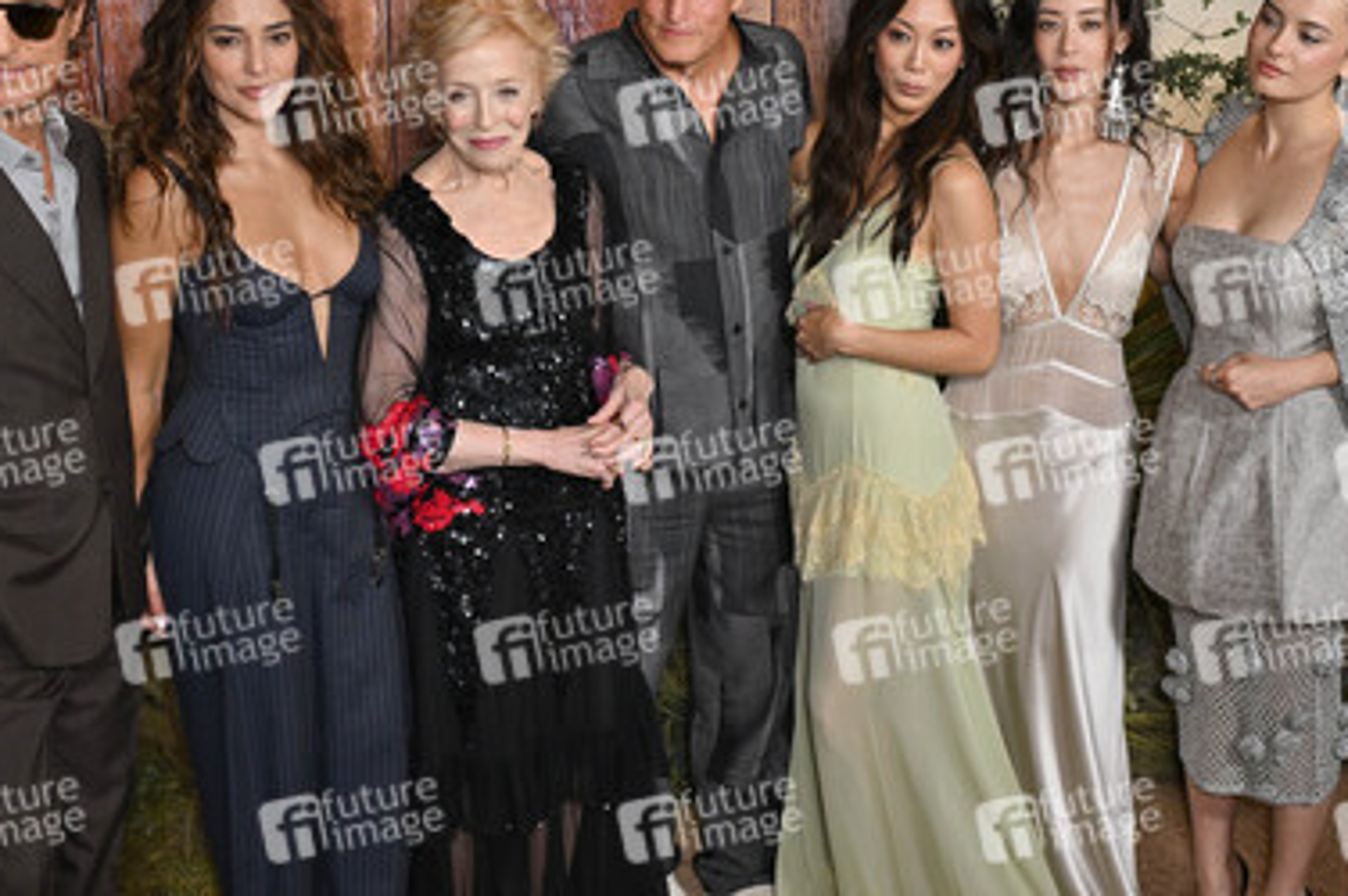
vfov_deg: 31.8
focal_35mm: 42
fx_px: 1571
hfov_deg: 46.4
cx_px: 615
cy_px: 373
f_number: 6.3
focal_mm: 35
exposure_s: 1/250
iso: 1000
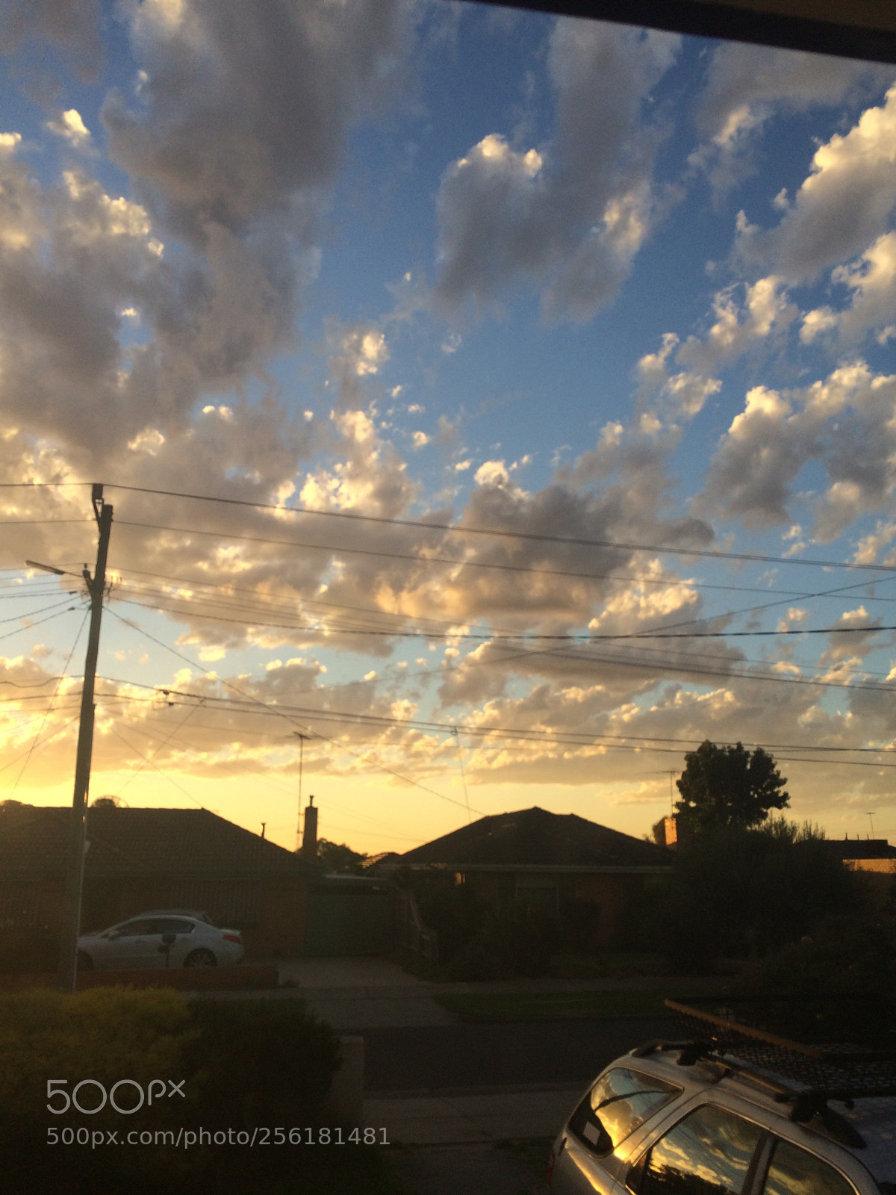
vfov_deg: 61.7
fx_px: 1001
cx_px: 448
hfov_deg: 48.2
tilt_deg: +17.3
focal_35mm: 29
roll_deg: +2.9
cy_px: 598
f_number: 2.2
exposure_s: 1/774
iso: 32
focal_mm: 4.15
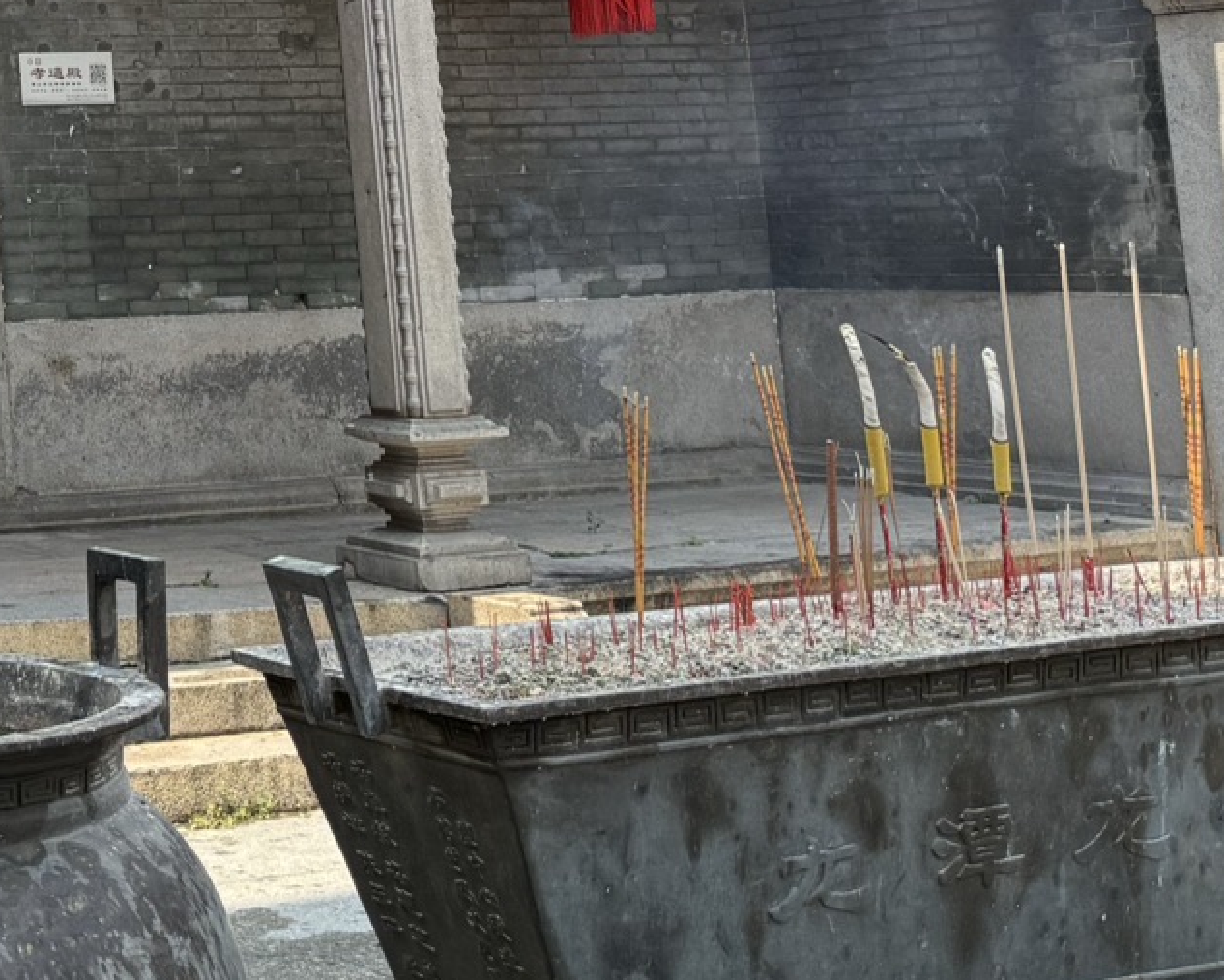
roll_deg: +1.9
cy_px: -186
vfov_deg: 19.5
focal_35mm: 74
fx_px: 2682
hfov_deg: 22.1
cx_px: -516
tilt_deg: +9.1
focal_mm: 6.76
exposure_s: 1/1949
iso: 100
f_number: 1.78
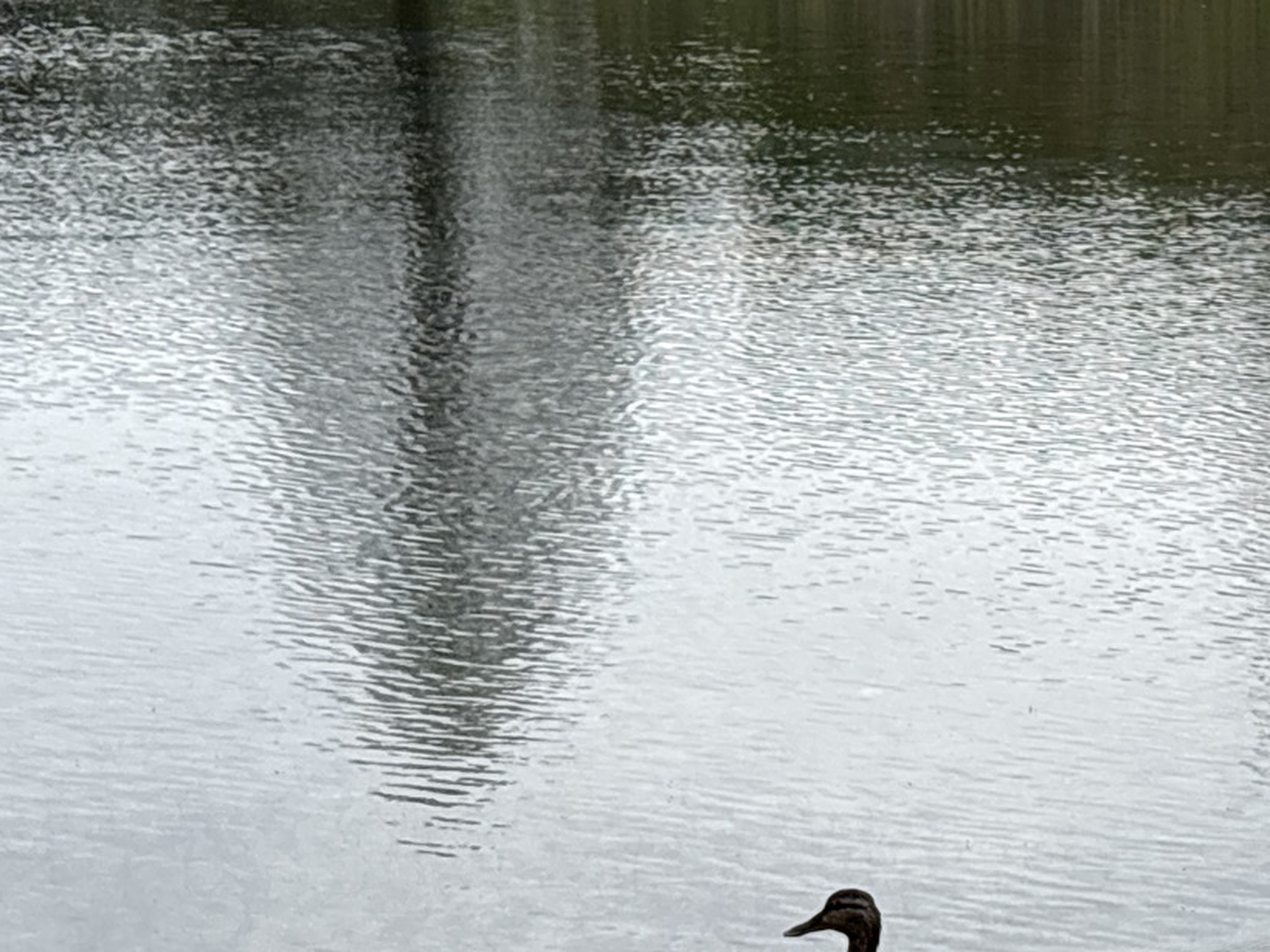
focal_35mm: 127
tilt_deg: -12.8
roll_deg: -0.5
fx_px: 4659
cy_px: 963
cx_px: 1208
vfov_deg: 11.5
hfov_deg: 15.3
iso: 32
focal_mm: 5.96
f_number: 1.6
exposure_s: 1/2545
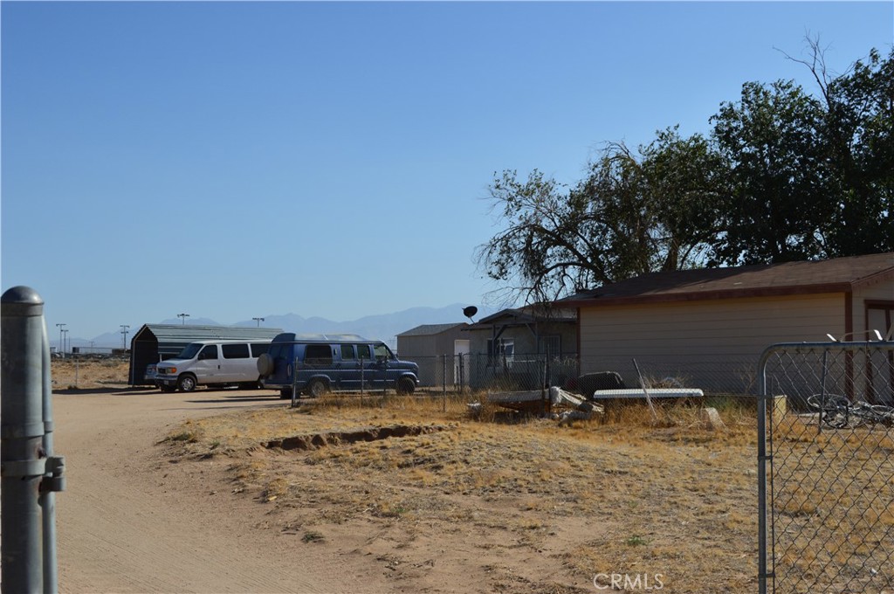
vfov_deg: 28.0
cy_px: 297
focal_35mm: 48
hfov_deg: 41.2
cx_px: 447
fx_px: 1190
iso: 200
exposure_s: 1/500
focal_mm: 32
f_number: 11
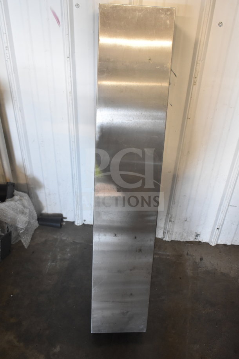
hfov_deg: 38.4
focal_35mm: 34
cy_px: 180
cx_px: 120
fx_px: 344
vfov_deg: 55.1
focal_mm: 23
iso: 1600
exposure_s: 1/40
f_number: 3.8
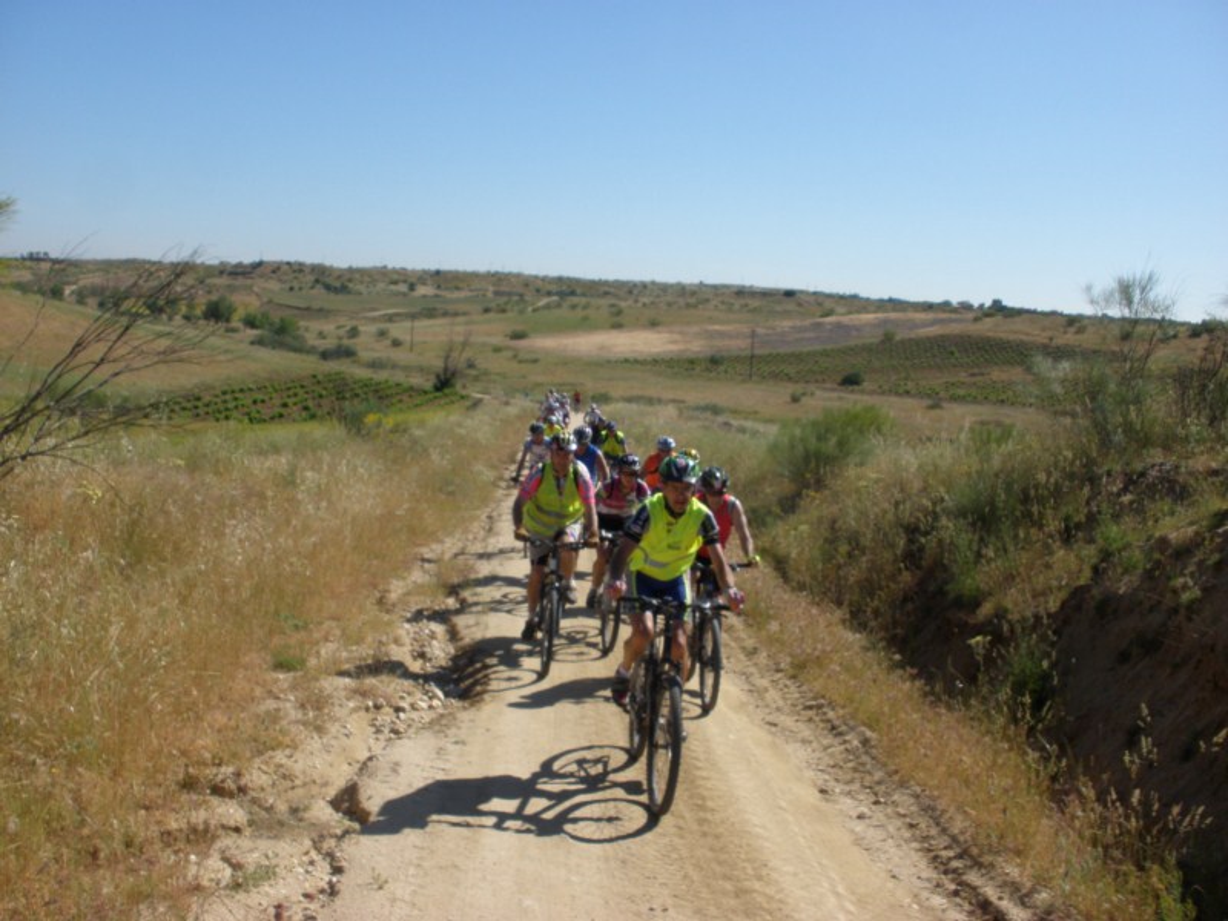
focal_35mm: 36
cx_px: 614
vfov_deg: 39.7
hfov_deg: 51.4
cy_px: 460
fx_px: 1277
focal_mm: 6.3
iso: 64
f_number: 5.6
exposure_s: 1/400
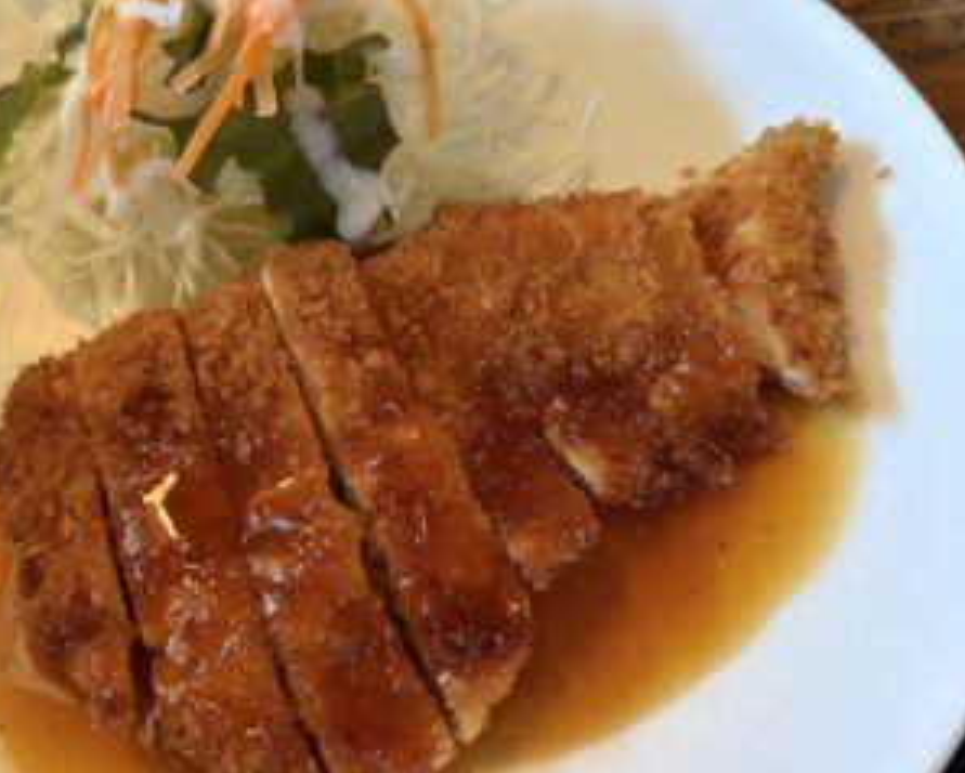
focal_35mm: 32
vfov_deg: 45.8
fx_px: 915
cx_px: 362
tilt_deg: -62.5
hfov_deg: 55.0
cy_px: 375
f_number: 1.6
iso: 400
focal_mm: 5.96
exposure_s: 1/60
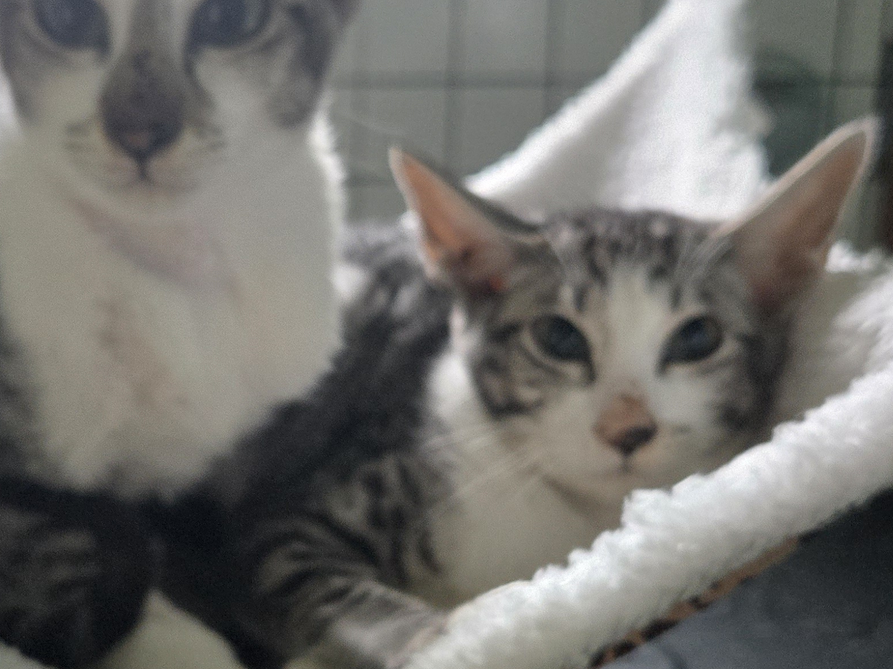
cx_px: 341
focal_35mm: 59
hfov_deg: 32.6
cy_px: 436
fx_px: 1522
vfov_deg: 24.7
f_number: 1.8
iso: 1250
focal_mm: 5.4
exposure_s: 1/100
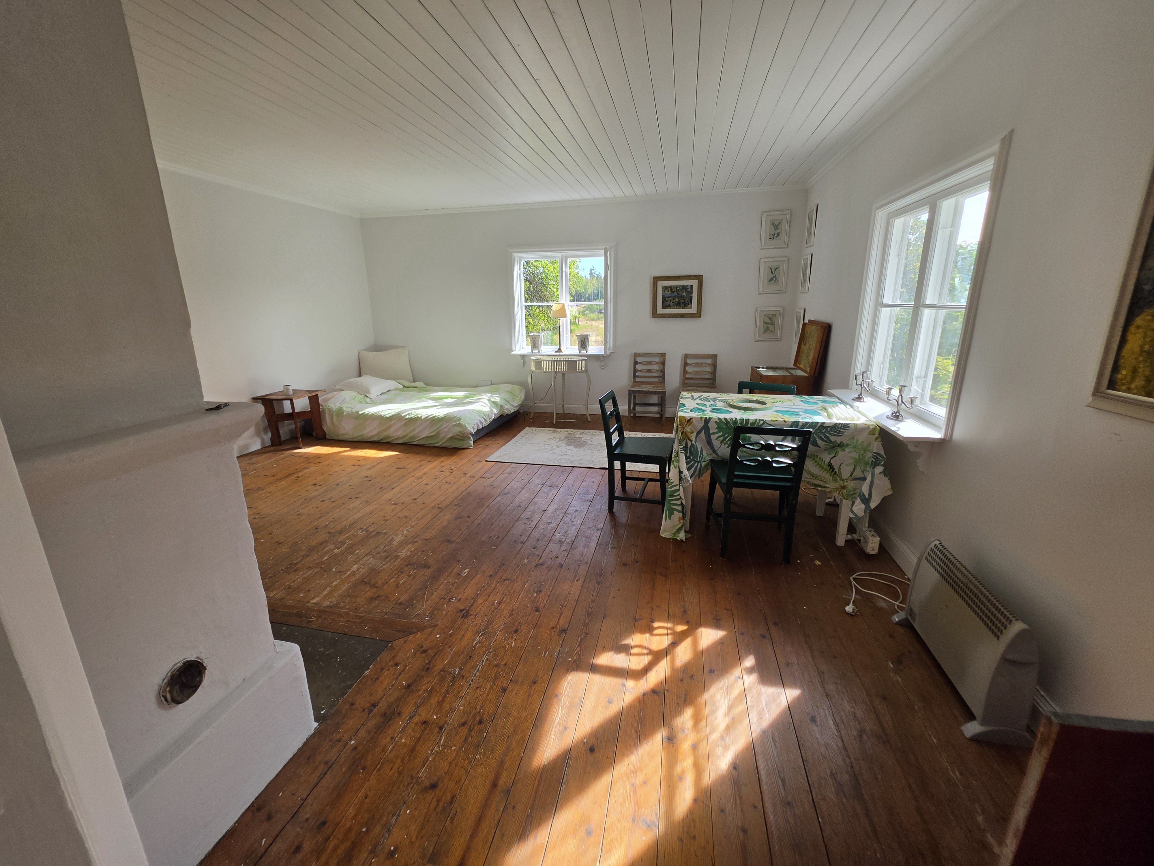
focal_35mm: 13
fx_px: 433
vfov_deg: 89.9
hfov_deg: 106.2
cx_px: 577
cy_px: 433
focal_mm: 2.2
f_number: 1.9
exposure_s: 1/316
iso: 32
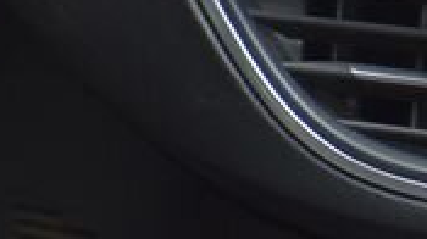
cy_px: -234
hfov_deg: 6.5
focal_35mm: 307
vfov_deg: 3.9
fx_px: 3472
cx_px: -815
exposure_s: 1/30
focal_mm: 50
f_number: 4
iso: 500
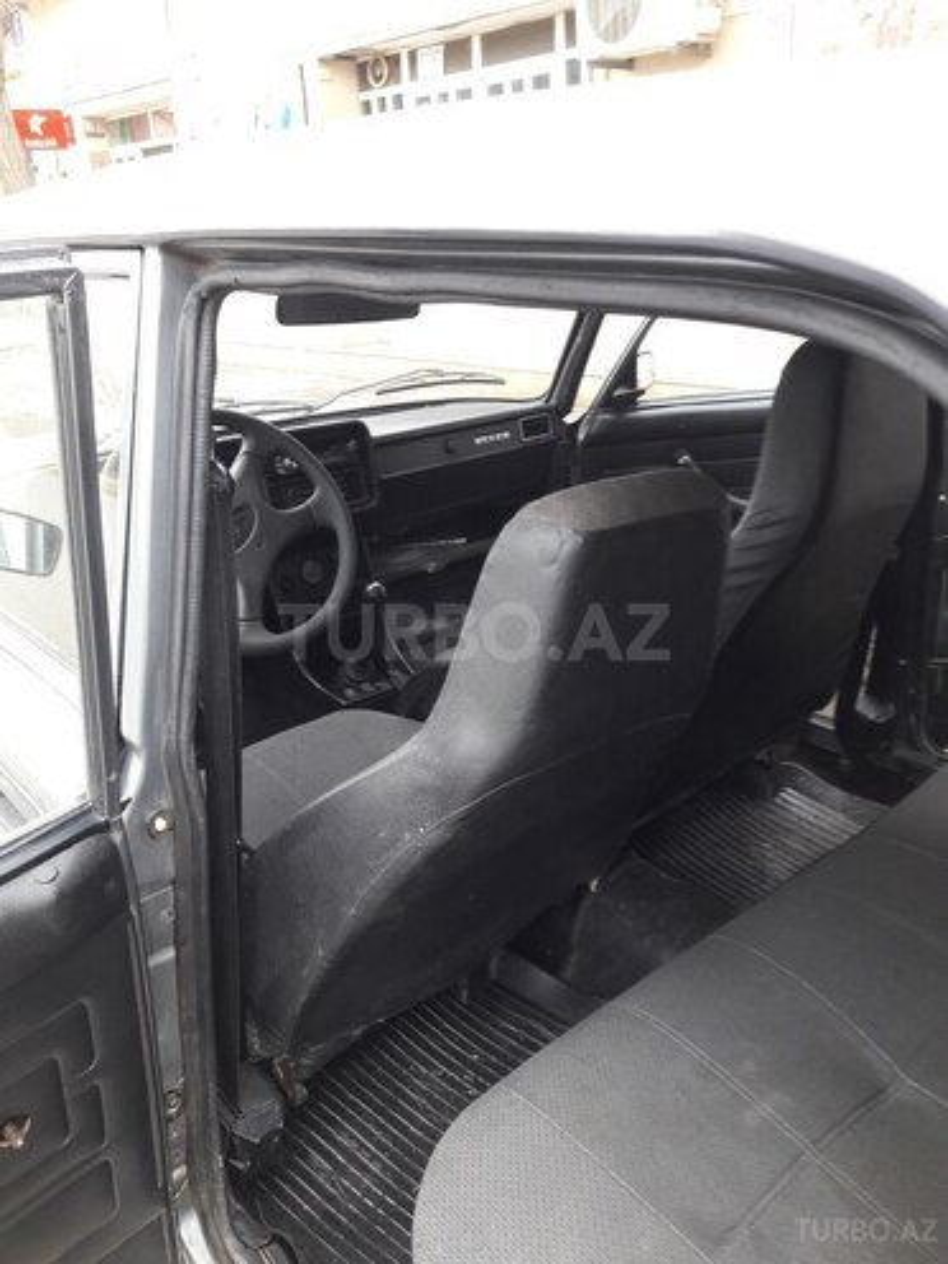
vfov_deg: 63.4
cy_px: 632
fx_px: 1022
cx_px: 474
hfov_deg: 49.7
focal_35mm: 28
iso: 64
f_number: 1.9
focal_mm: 3.7
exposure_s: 1/33
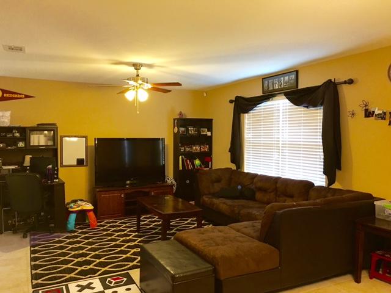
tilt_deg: -1.4
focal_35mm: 29
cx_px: 196
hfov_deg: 61.7
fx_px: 328
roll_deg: -0.4
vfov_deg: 48.2
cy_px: 146
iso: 64
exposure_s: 1/15
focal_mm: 4.15
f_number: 2.2
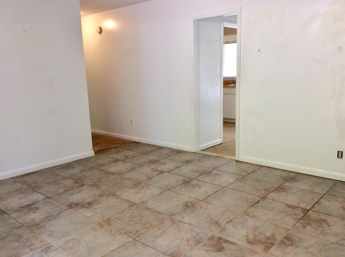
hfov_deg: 56.9
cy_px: 128
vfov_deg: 44.1
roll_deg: +1.7
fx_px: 318
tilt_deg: -12.7
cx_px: 172
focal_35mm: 32
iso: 64
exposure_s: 1/24
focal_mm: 3.3
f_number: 2.4
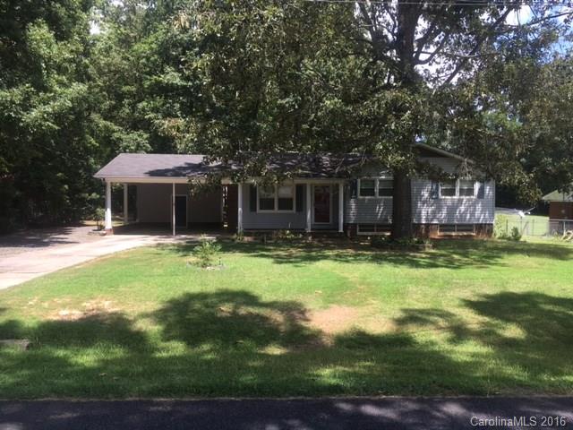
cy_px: 215
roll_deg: -0.1
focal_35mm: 29
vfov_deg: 48.2
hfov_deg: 61.7
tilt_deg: -2.5
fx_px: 480
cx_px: 286
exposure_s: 1/463
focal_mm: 4.15
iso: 25
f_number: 2.2
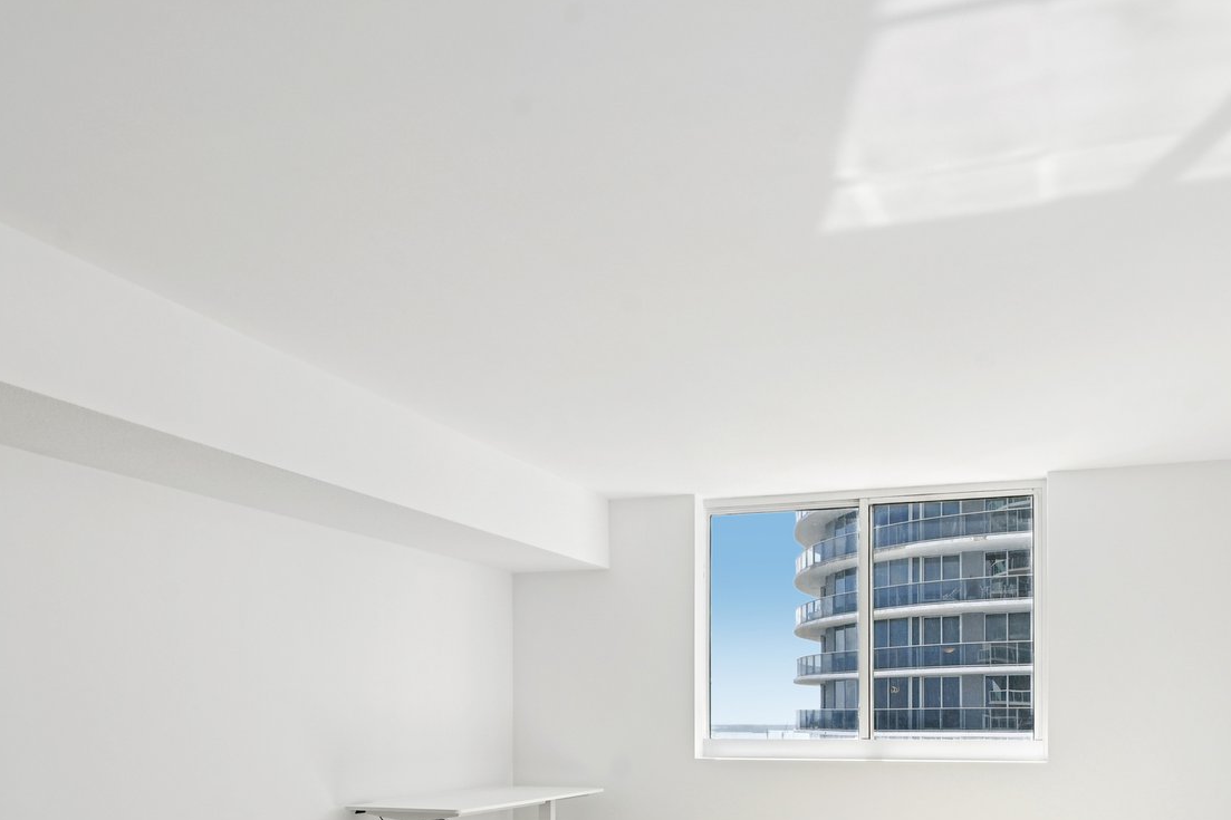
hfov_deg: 66.6
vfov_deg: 45.4
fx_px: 889
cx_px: 864
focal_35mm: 26
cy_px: 721
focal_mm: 14
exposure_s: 1/125
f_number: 8
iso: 100
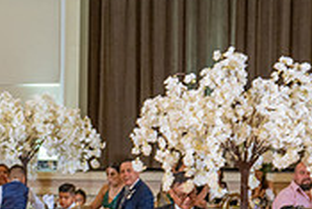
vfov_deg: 8.7
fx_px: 1344
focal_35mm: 155
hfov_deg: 12.8
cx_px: -89
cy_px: 307
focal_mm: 40
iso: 800
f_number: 4
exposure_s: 1/80
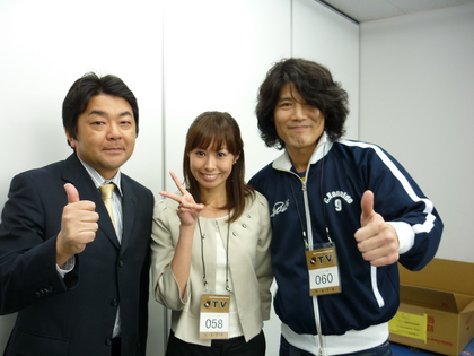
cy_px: 178
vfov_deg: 42.9
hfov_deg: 55.4
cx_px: 237
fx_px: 452
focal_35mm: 33
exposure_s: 1/30
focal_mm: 5.5
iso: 125
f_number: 2.8
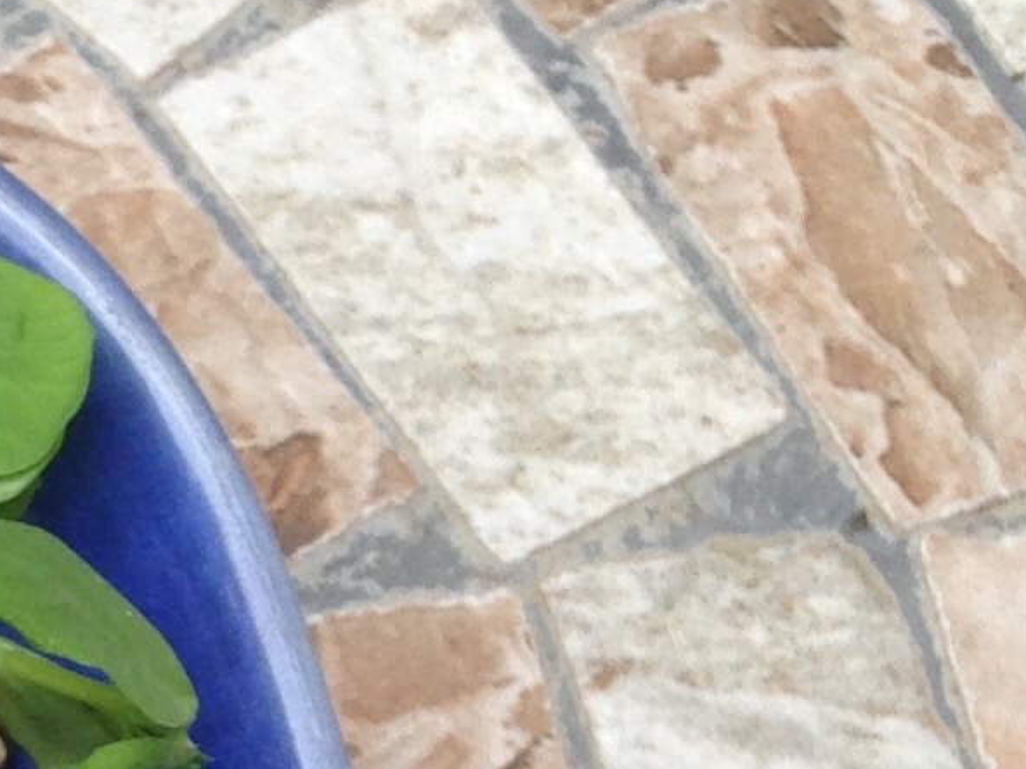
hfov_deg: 9.7
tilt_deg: -68.7
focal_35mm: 182
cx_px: -1380
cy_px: 1296
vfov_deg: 7.9
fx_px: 5394
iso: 50
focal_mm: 4.12
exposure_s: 1/135
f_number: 2.4
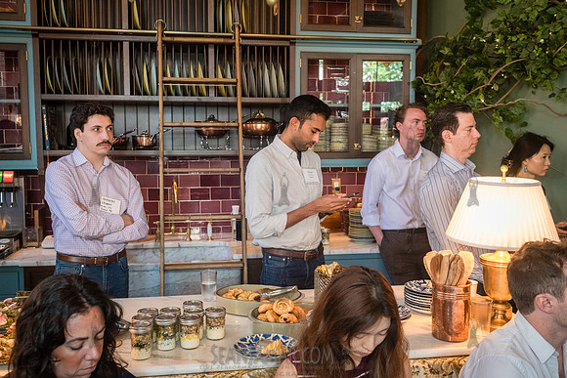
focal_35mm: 36
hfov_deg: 53.5
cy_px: 189
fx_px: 563
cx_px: 284
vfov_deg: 37.1
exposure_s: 1/200
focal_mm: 35
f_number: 4.5
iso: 4000
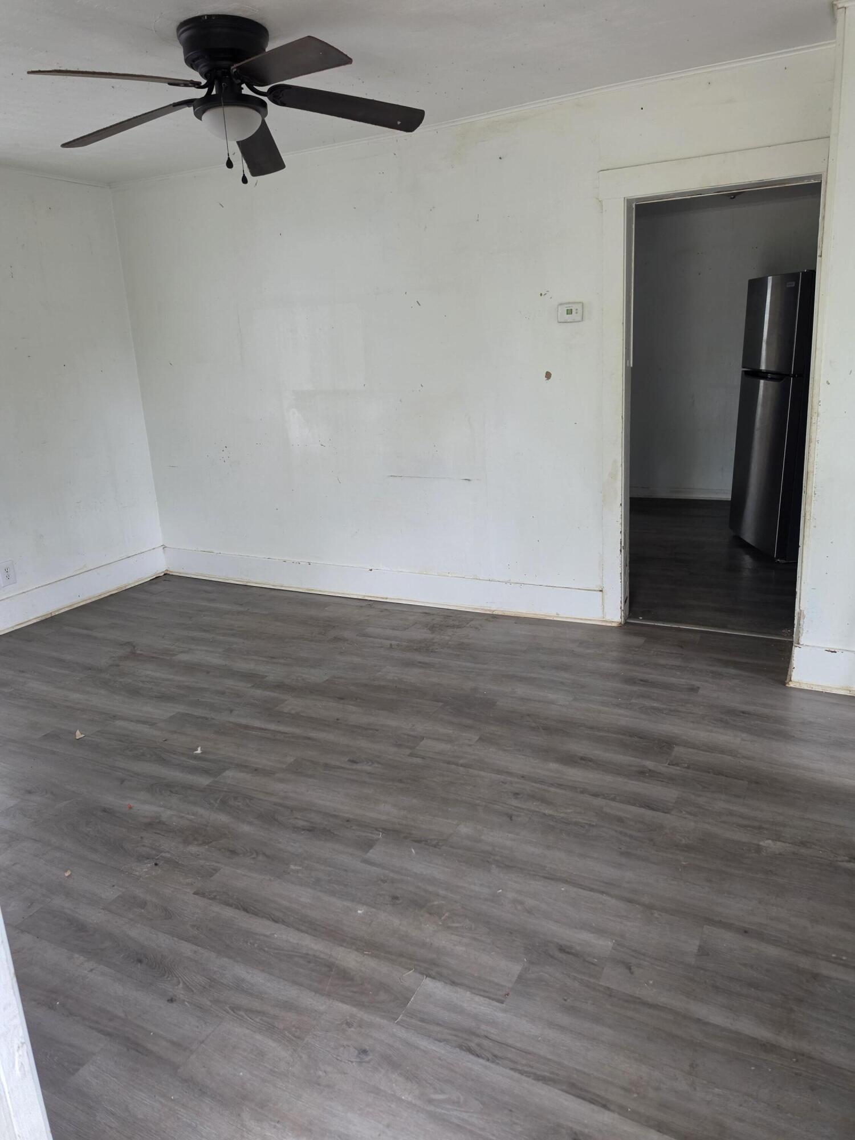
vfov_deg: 73.9
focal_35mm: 23
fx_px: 757
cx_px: 428
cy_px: 570
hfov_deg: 58.9
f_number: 1.4
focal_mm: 6.5
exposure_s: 1/120
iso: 250
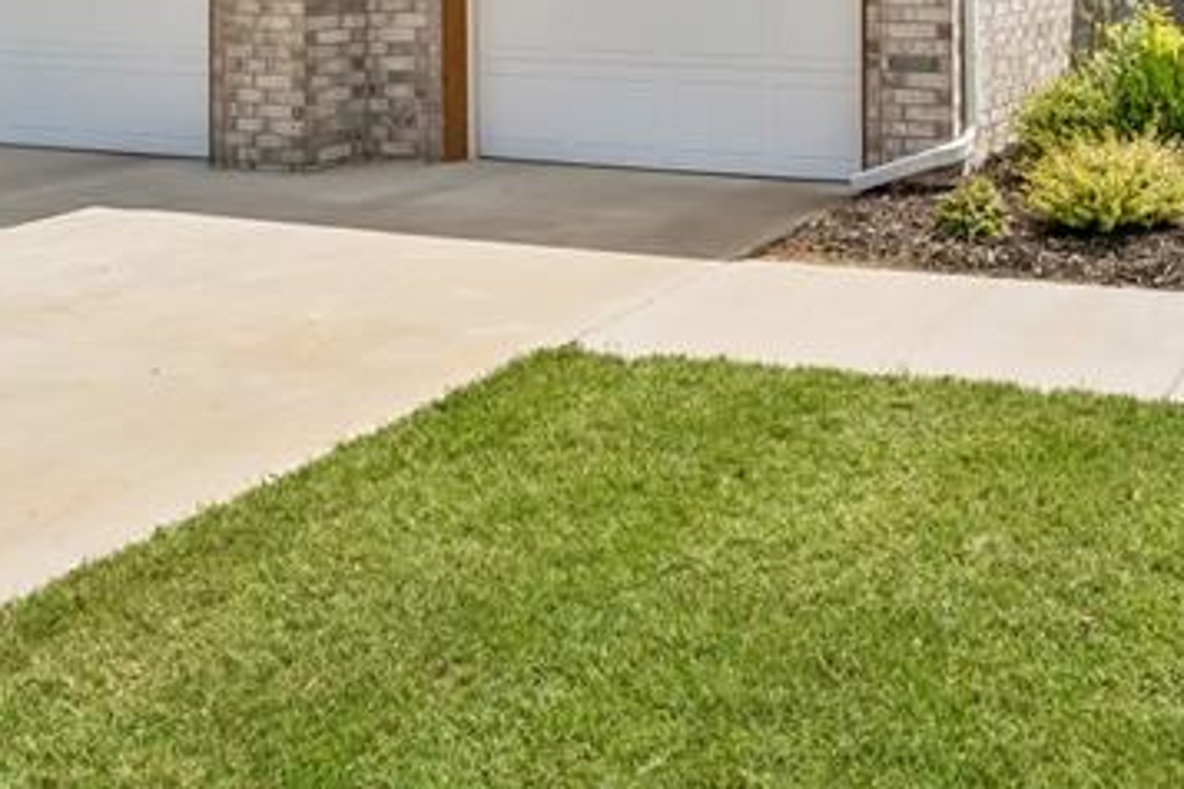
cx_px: 970
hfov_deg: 43.1
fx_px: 1414
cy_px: -66
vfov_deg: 28.5
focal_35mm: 43
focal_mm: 10
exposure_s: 1/2000
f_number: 7.1
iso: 200
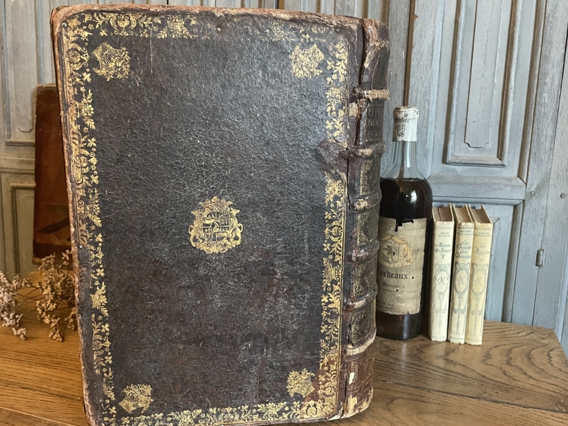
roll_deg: -0.2
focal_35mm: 30
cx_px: 269
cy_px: 221
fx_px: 492
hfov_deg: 59.9
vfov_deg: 46.8
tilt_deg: -12.3
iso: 400
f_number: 1.6
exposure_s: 1/33
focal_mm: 4.2
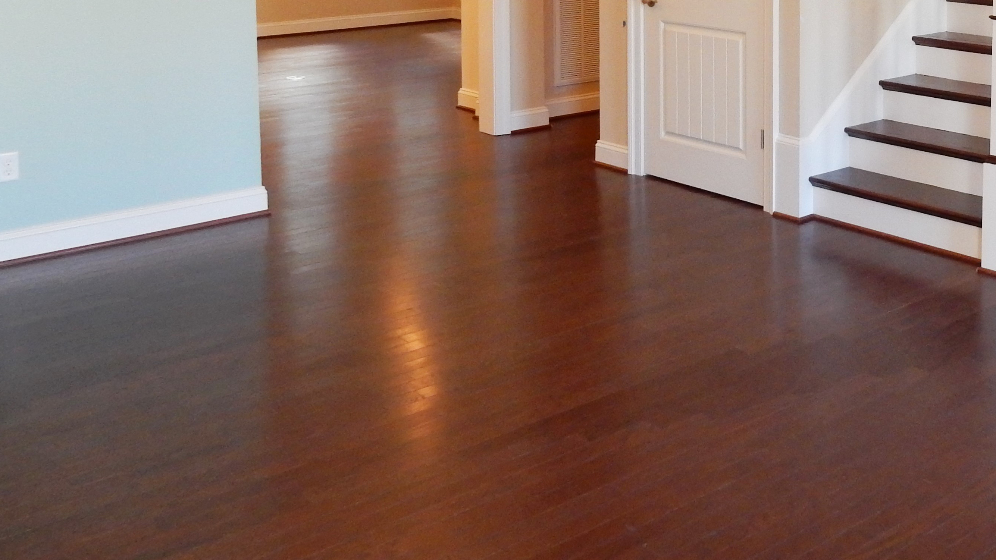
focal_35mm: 47
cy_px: -64
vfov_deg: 23.8
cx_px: 834
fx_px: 1241
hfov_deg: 41.3
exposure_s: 1/30
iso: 360
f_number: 3.7
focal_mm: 4.5
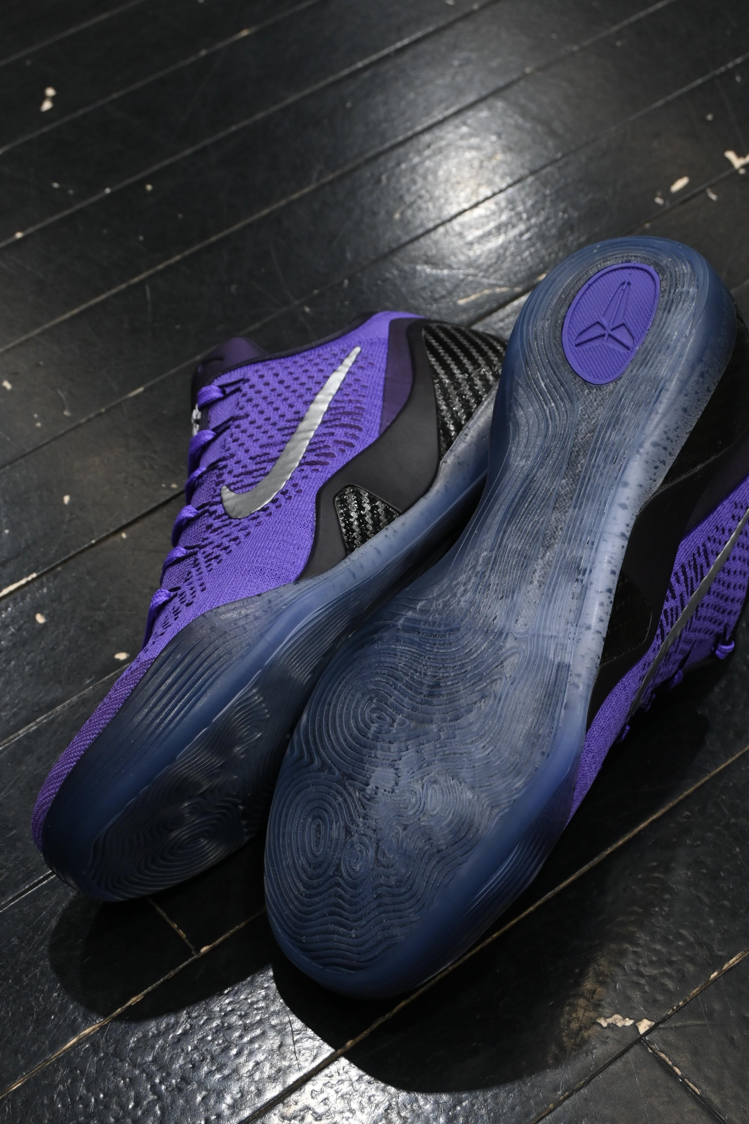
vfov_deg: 34.7
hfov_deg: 23.6
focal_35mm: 58
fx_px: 1796
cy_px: 600
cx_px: 406
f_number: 6.3
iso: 720
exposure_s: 1/60
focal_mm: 35
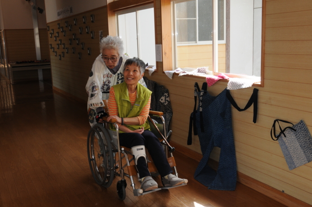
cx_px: 153
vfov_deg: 34.9
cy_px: 101
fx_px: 329
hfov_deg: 50.8
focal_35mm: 38
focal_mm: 22
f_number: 8
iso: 400
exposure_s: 1/60
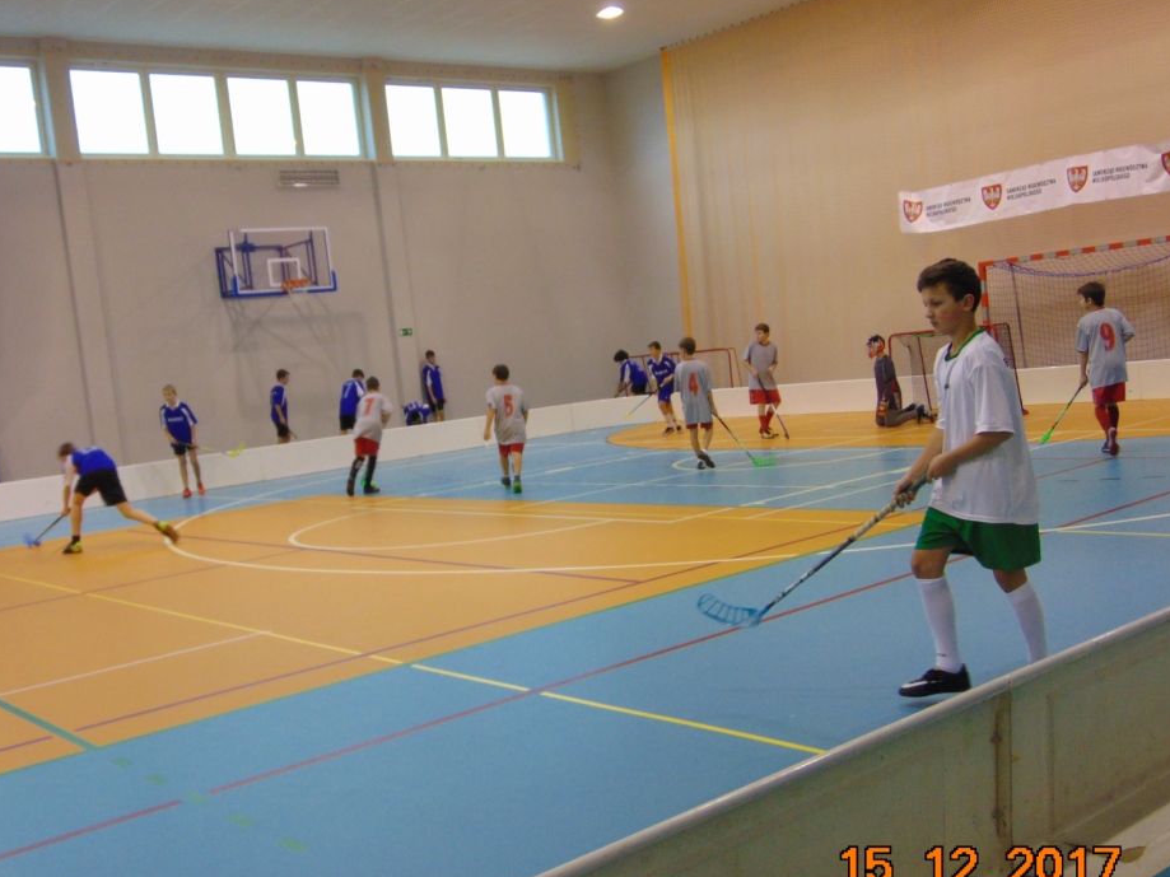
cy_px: 480
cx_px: 545
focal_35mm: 39
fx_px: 1318
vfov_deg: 36.8
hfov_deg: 47.8
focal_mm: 6.3
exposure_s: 1/30
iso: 200
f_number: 3.2
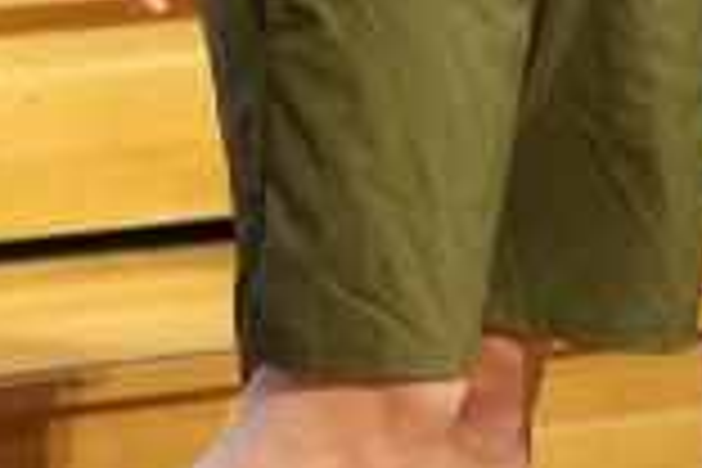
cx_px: 86
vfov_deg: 2.0
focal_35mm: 699
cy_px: -940
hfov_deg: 2.9
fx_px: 13629
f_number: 4
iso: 1250
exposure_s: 1/100
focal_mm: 91
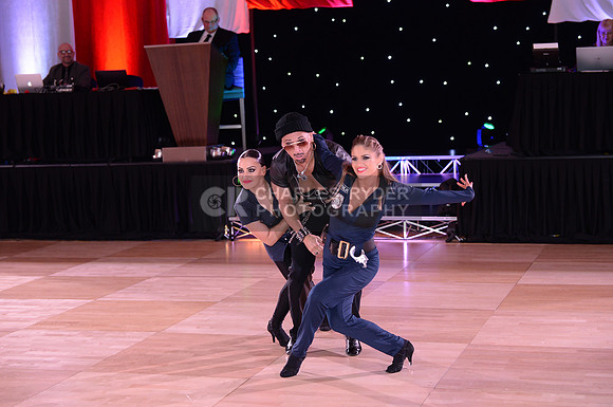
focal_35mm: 70
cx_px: 306
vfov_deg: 19.4
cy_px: 204
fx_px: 1190
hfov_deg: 28.9
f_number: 3.5
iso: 1600
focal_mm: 70
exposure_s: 1/250
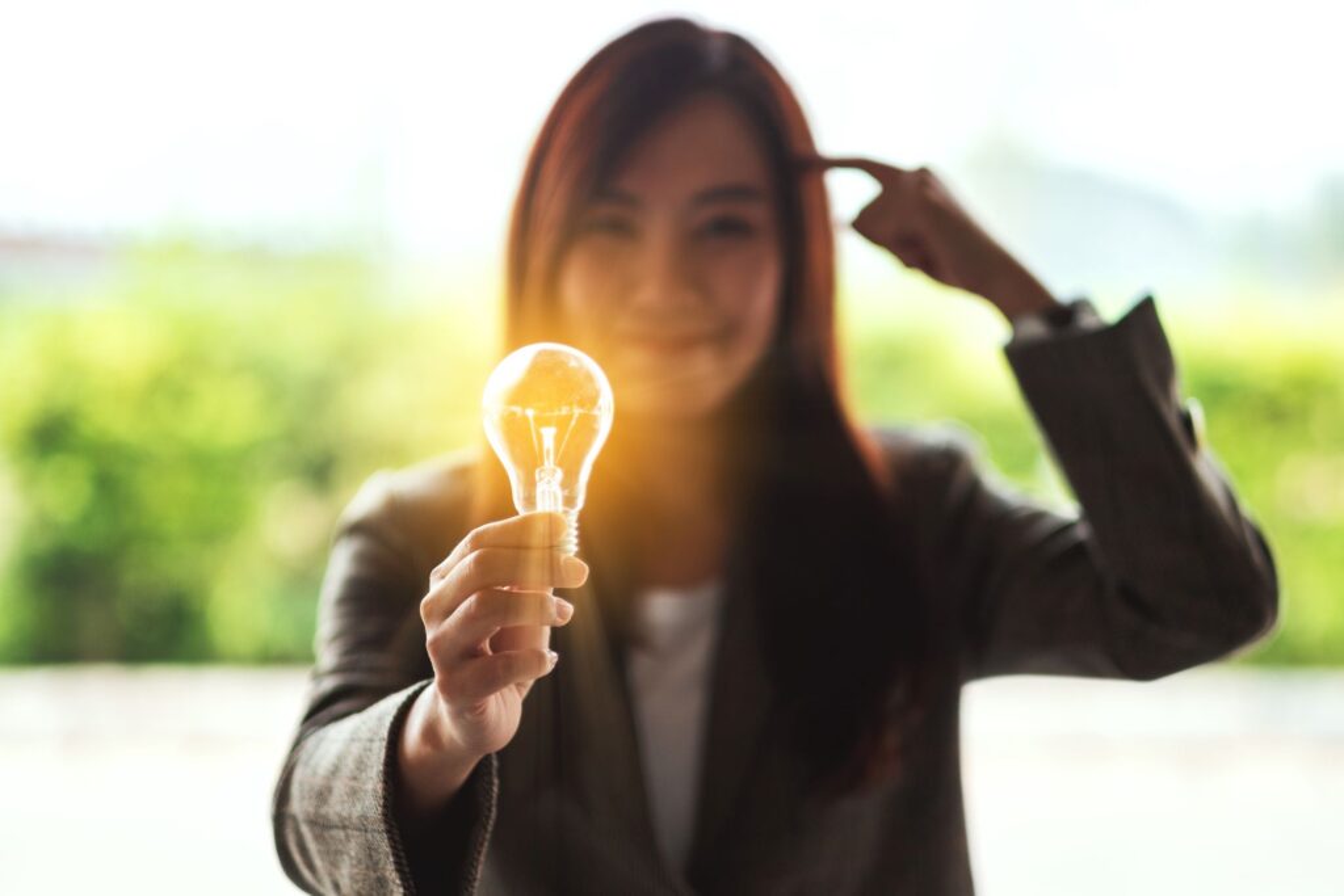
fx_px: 3136
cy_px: 448
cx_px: 672
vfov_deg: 16.3
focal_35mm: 84
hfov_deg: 24.2
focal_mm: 56
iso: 200
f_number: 1.2
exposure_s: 1/2200
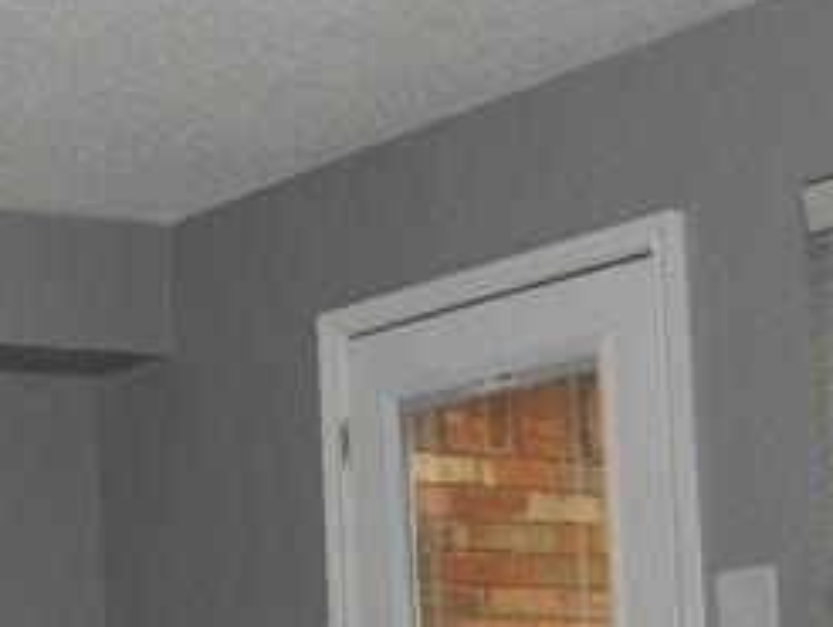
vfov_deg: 13.9
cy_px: 715
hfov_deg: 17.0
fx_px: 2505
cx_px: -437
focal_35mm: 104
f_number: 3.7
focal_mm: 4.5
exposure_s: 1/80
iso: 280
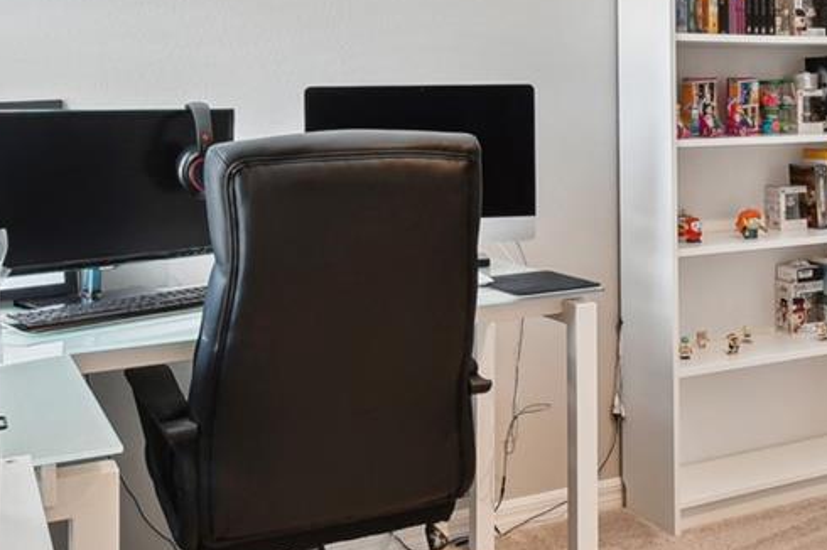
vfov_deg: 26.8
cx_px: 675
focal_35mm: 49
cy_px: 91
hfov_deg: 38.7
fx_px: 1125
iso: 100
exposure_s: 1/2
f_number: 8
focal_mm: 10
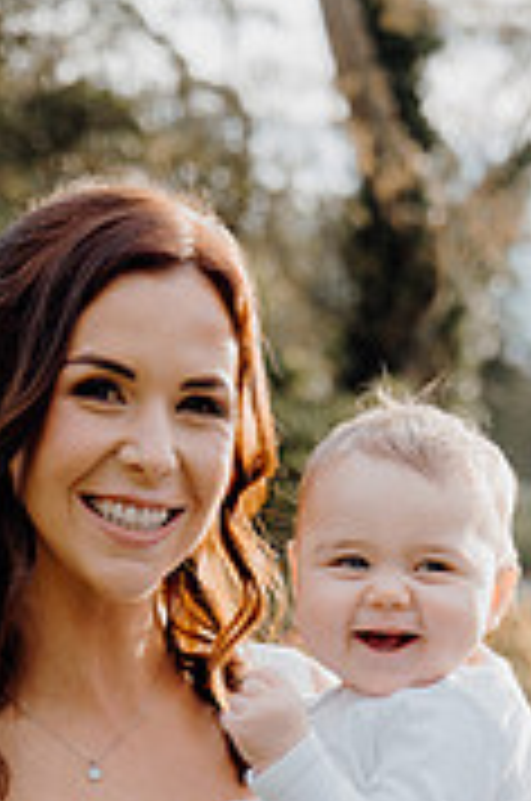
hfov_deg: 11.5
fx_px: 2643
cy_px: 986
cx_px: 346
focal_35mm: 119
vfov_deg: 16.5
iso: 125
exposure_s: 1/250
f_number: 3.5
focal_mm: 47
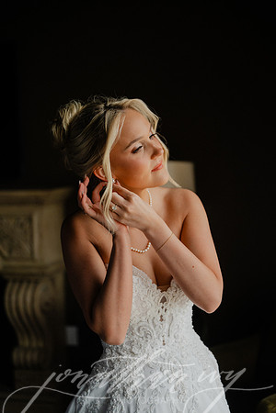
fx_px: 805
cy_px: 206
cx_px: 138
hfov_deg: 19.5
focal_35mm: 70
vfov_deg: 28.8
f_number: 2.8
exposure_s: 1/320
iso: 640
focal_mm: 70
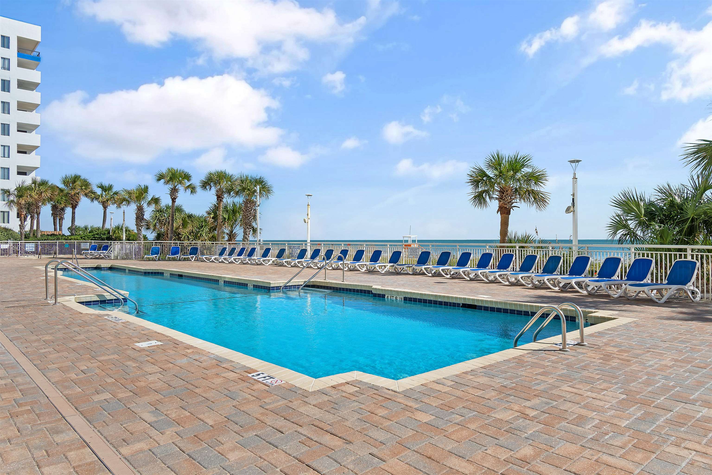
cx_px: 356
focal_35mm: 24
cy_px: 238
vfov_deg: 53.1
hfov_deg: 73.7
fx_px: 475
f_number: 7.1
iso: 100
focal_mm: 16
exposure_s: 1/200
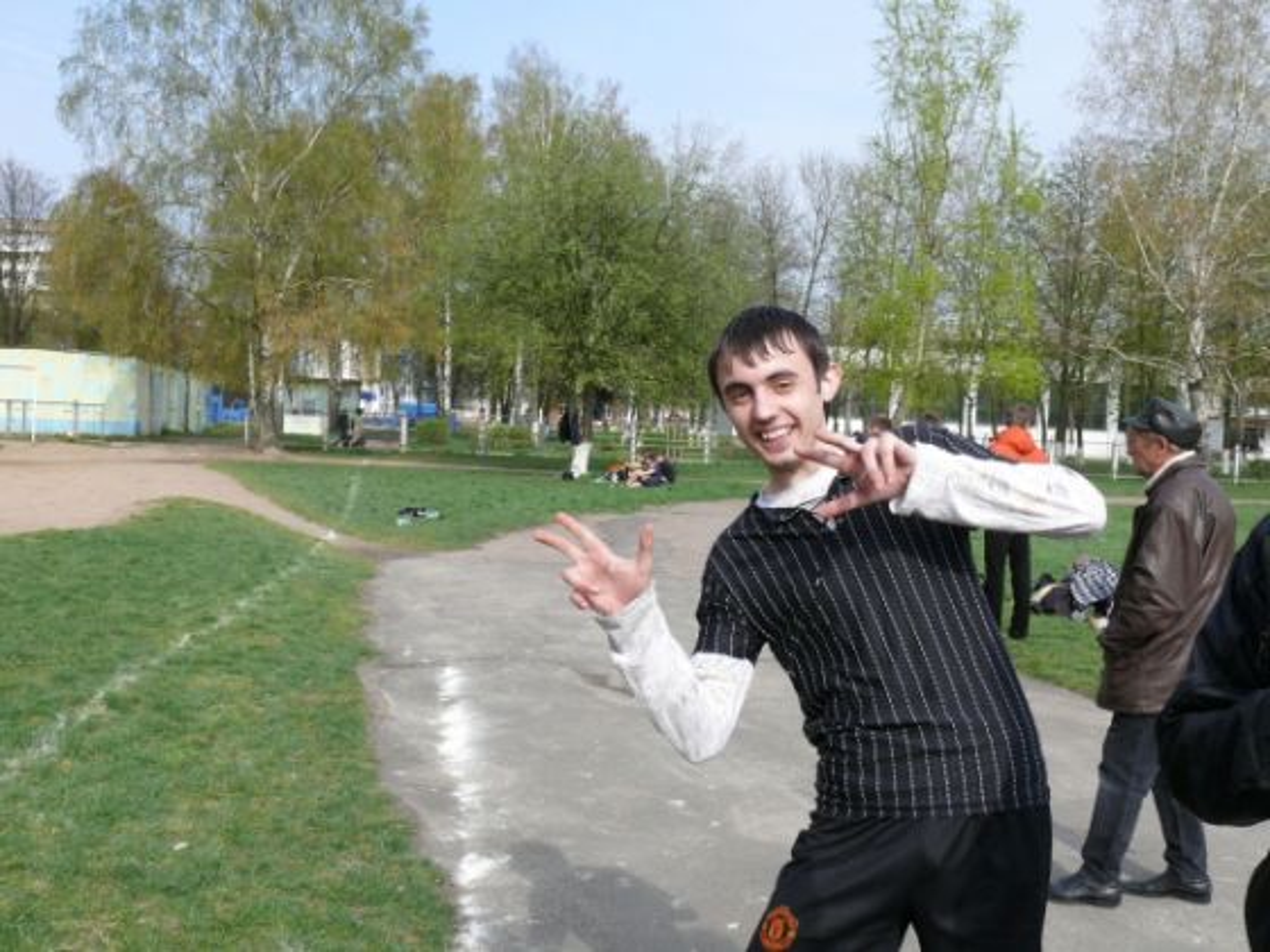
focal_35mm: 35
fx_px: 1284
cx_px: 635
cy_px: 476
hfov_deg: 52.6
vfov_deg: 40.7
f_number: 5.6
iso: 100
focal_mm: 7.4
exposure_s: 1/320
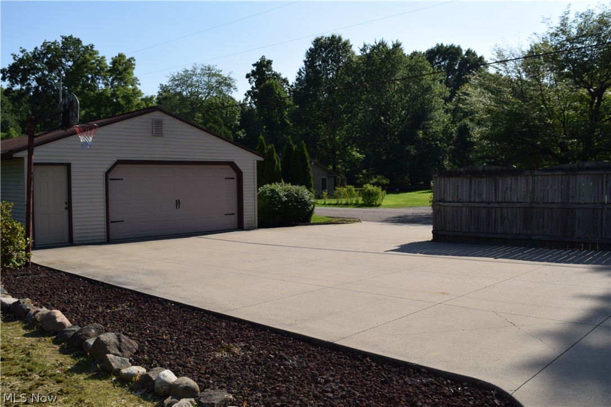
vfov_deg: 40.0
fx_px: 560
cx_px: 306
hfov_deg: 57.2
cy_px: 204
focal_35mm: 33
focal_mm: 22
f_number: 10
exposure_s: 1/200
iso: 100
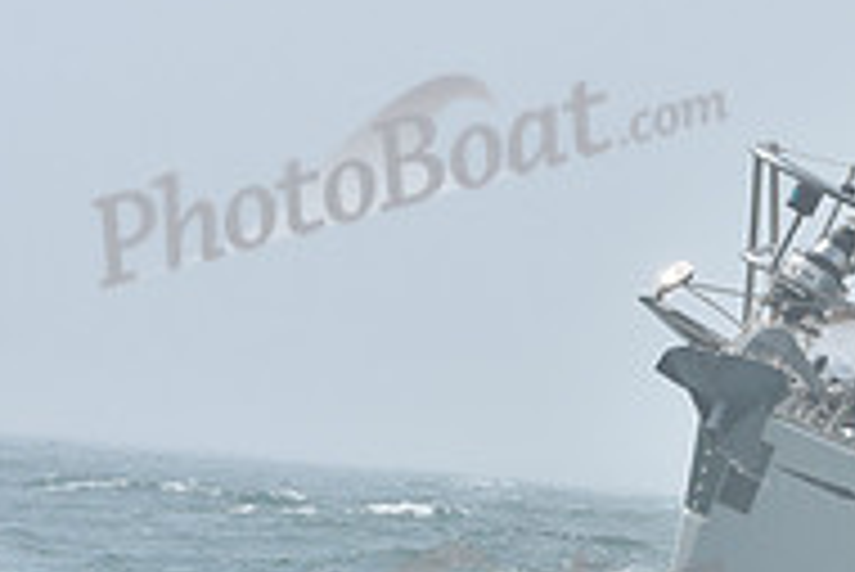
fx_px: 7249
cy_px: 340
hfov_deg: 6.7
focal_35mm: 305
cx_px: 963
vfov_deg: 4.5
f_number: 11
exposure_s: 1/800
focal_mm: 100
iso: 320
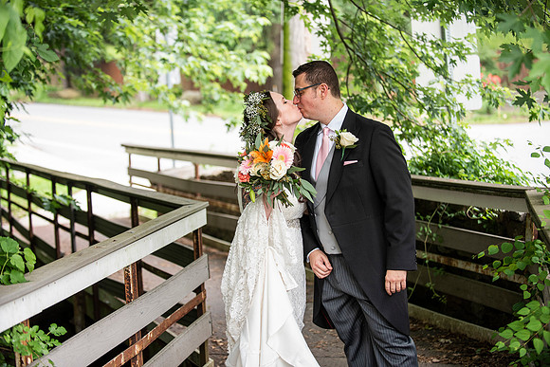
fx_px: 1070
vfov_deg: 19.5
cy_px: 184
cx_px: 275
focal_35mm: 70
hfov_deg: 28.8
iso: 640
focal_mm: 70
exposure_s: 1/640
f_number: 2.8
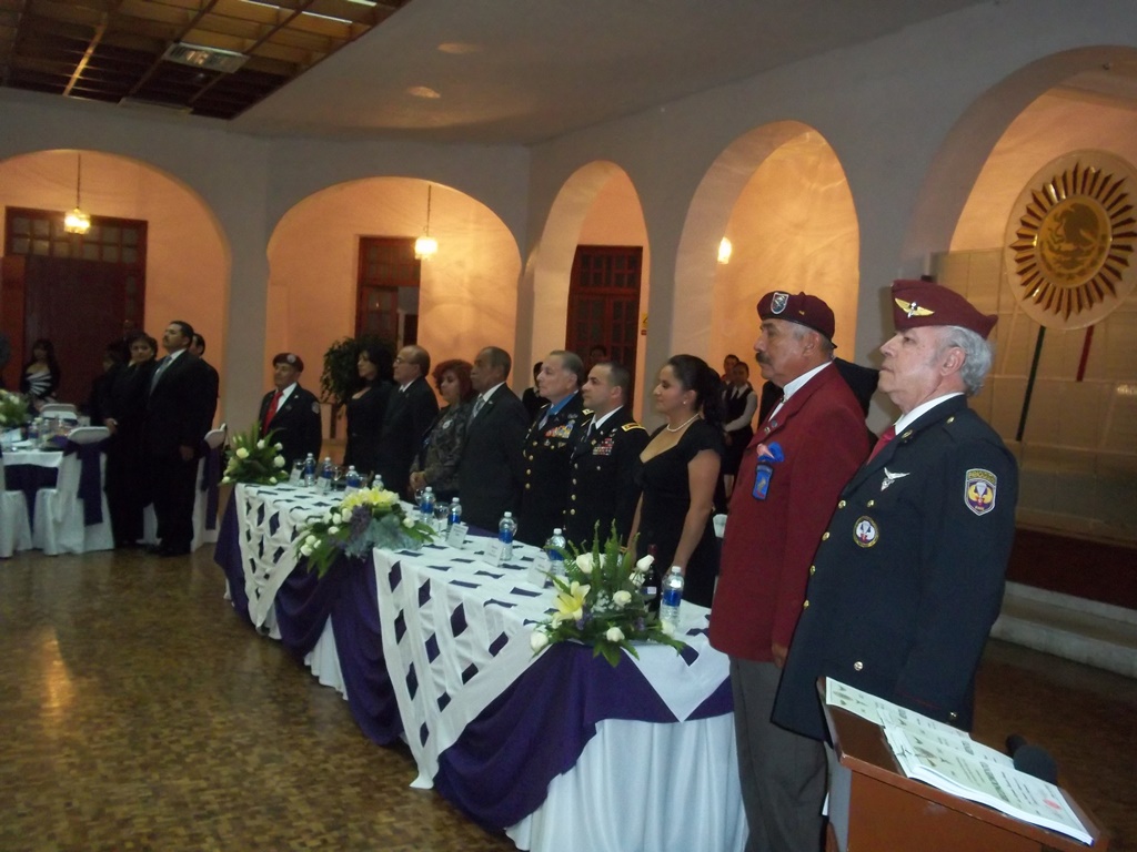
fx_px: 1182
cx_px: 568
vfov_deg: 39.7
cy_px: 426
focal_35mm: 36
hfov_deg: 51.4
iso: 400
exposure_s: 1/30
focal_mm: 6.5
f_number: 3.1
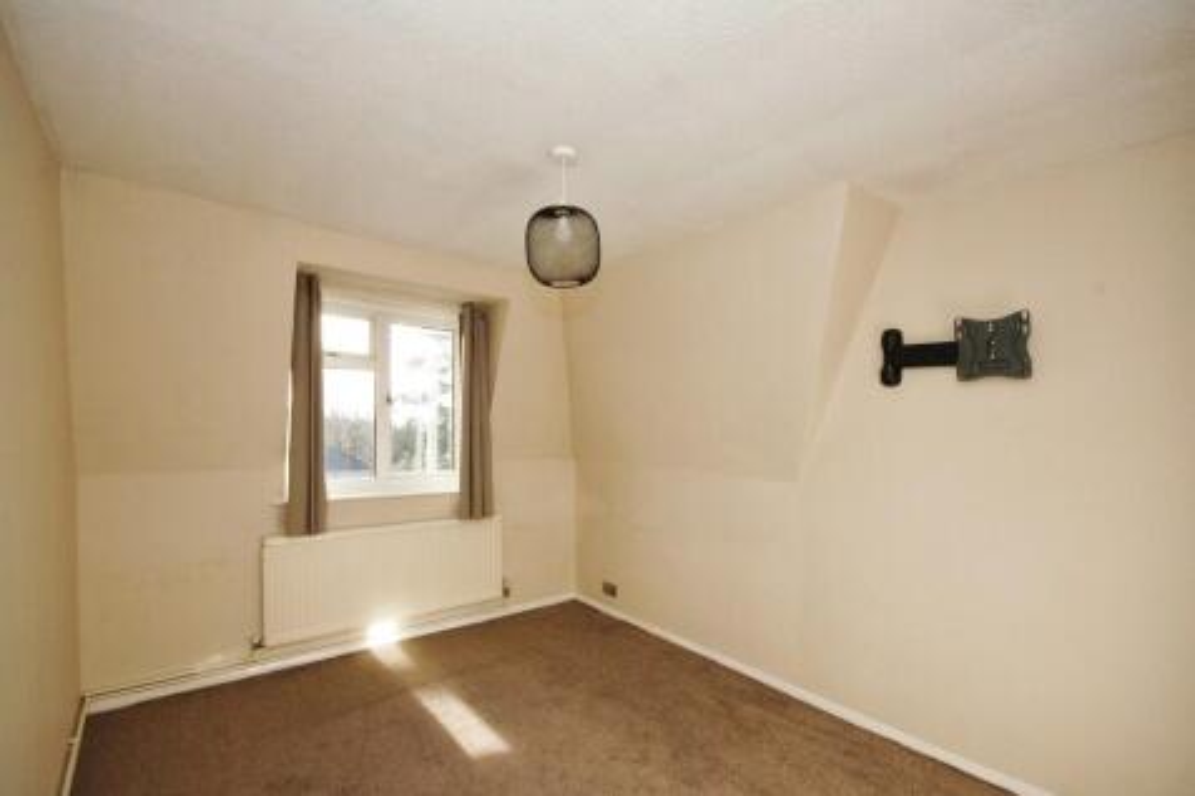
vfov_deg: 77.3
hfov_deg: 100.4
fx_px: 498
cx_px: 598
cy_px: 398
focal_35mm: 15
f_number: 8
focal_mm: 10
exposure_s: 1/200
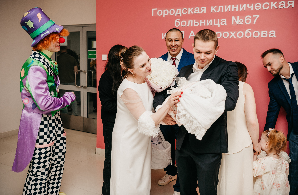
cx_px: 145
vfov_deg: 40.6
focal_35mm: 32
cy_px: 93
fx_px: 263
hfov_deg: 59.0
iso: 160
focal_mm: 31
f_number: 4
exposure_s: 1/160
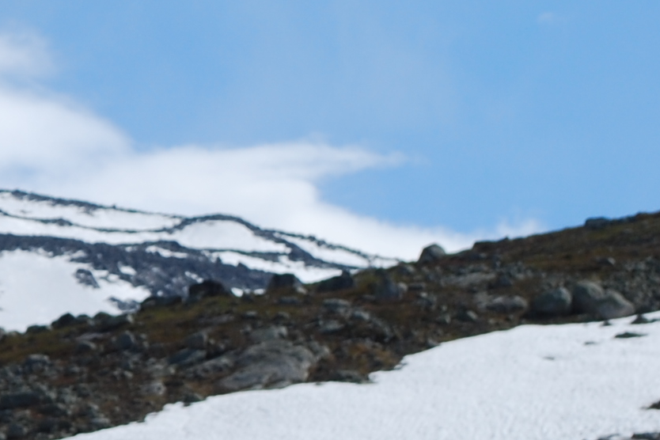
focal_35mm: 383
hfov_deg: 5.3
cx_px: -609
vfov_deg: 3.6
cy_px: 27
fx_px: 7027
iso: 100
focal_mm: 55
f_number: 10
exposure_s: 1/320
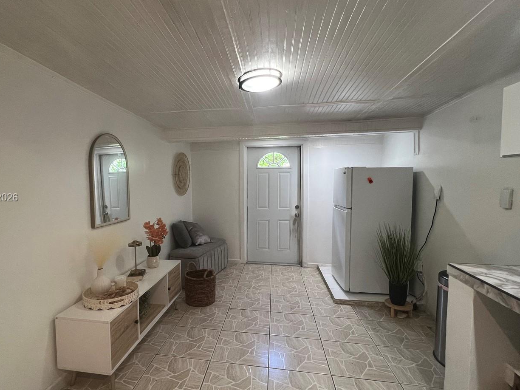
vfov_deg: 74.7
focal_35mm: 17
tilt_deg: -4.6
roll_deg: +0.8
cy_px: 198
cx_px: 226
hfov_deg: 90.5
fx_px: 255
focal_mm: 1.57
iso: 160
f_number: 1.8
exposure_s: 1/60
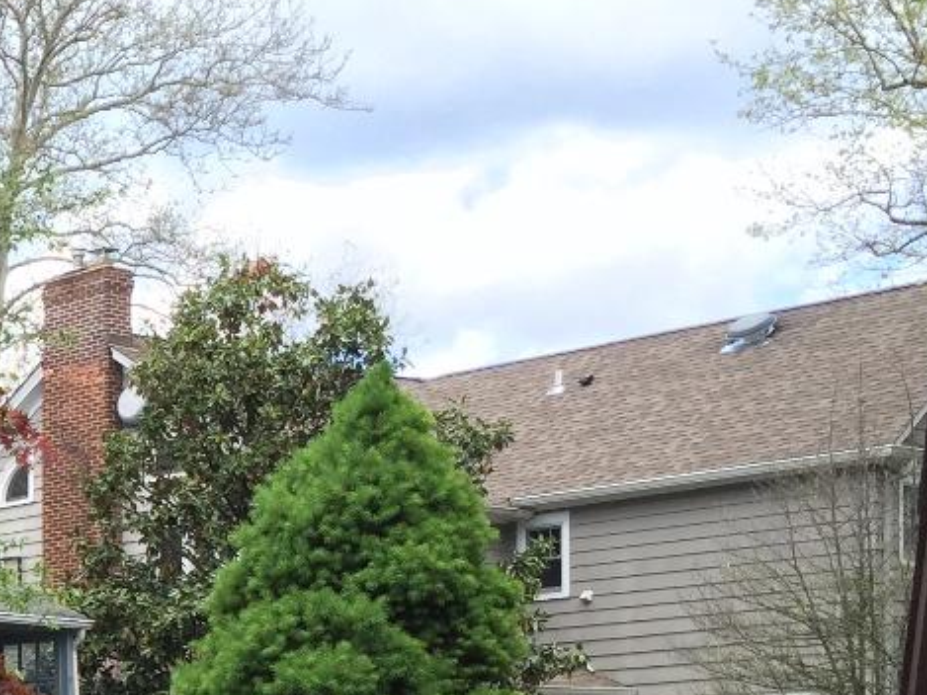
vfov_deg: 15.8
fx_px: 2384
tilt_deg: +0.2
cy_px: 877
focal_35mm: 89
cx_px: -417
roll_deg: +0.2
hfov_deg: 19.5
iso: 32
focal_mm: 4.15
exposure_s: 1/311
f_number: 2.2
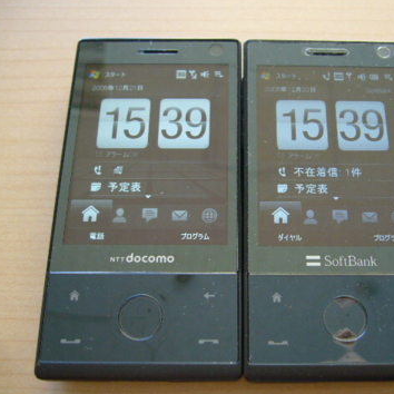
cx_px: 238
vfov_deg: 40.0
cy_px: 195
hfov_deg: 39.8
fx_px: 541
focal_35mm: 42
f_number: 2.8
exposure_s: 1/15
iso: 125
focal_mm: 5.8
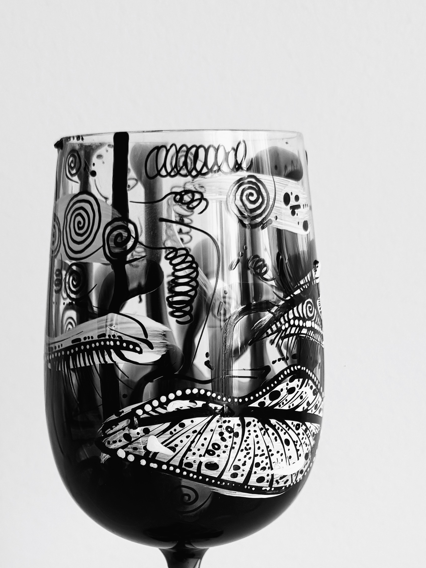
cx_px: 168
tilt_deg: -17.0
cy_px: 536
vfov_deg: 30.0
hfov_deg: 24.0
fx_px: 1001
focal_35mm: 61
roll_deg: +0.6
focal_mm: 6.76
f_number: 1.78
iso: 160
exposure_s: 1/120
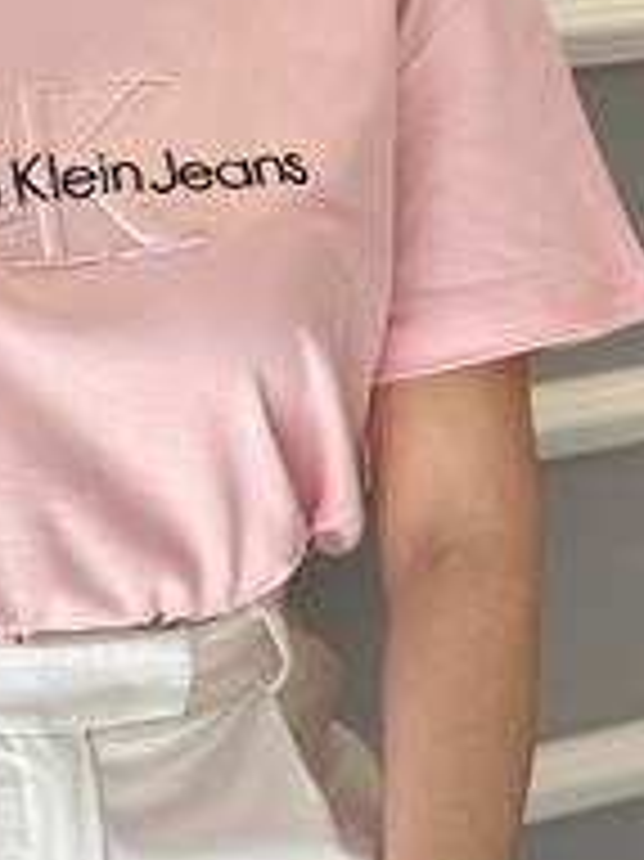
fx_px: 3253
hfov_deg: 11.2
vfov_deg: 15.0
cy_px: 230
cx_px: 86
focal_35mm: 131
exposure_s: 1/245
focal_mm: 6.76
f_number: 1.78
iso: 80
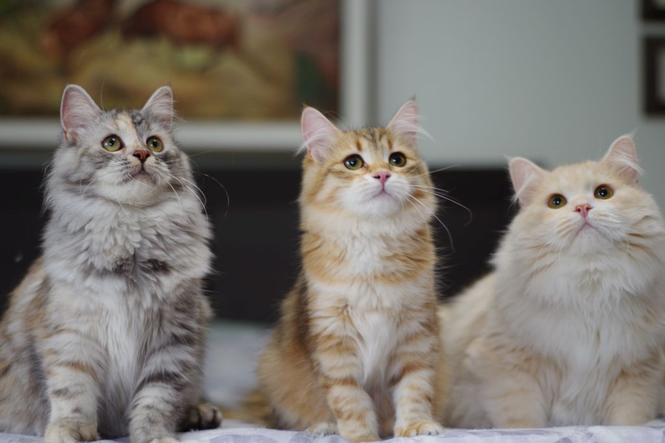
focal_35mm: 75
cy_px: 222
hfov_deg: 27.0
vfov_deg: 18.2
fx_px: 1386
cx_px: 332
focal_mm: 50
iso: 200
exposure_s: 1/60
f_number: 1.8
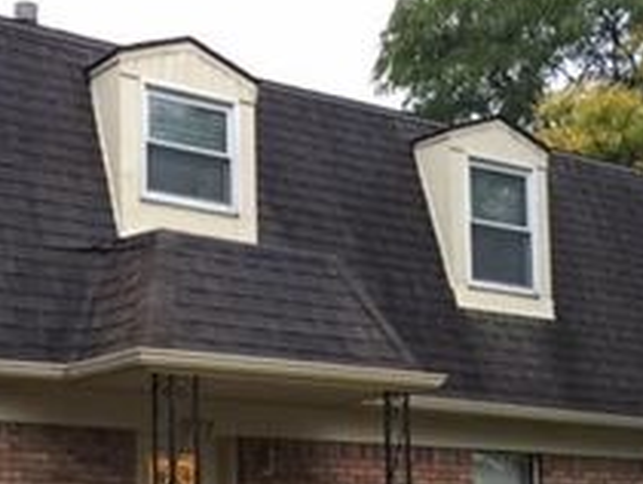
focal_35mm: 69
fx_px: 1283
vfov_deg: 20.9
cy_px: 433
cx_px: 122
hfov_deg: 27.5
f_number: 2.2
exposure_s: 1/15
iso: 64
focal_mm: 4.15
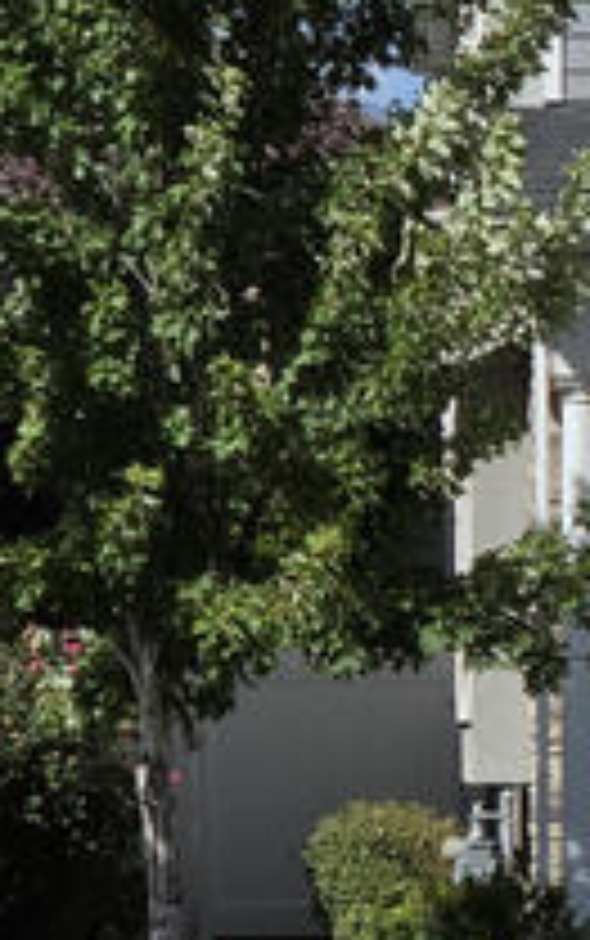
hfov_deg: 5.7
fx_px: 5751
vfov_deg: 9.4
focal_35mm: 224
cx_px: 1347
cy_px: 319
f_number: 2.4
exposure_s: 1/1365
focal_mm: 7
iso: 25
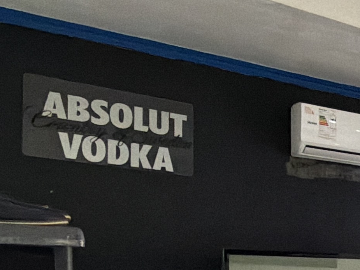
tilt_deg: -2.0
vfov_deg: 22.5
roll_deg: +0.2
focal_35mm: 61
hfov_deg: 22.2
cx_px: 615
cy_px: 308
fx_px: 634
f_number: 2.2
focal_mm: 2.22
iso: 320
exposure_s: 1/120
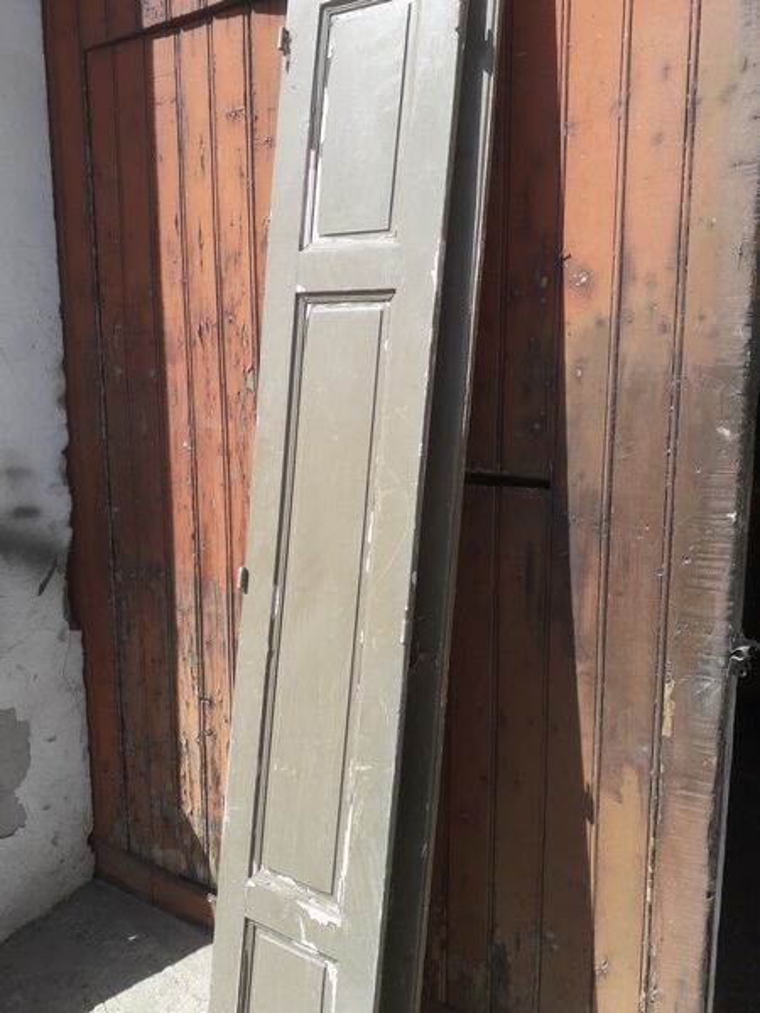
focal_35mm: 27
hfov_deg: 51.4
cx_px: 380
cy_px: 506
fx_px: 790
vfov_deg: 65.3
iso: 40
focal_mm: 3.6
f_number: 1.9
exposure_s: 1/1091
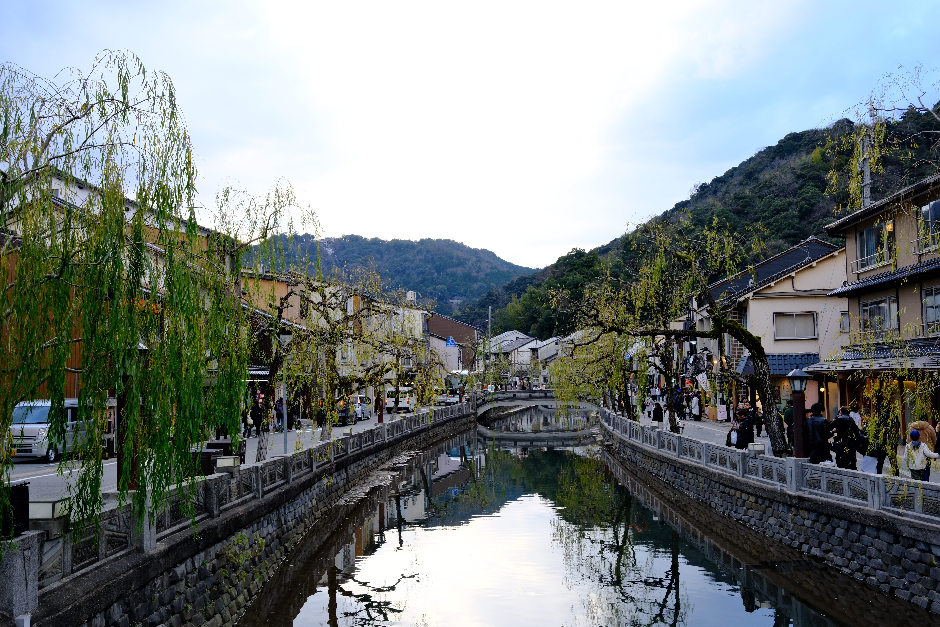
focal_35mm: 32
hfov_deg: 58.7
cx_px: 470
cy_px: 314
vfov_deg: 41.1
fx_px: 835
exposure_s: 1/140
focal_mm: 21.4
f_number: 4.5
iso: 250
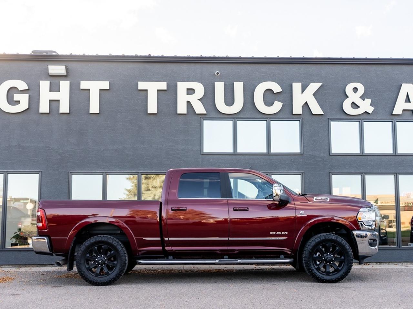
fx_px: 518
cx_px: 213
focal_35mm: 43
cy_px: 167
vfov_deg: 33.3
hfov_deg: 43.5
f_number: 4
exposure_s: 1/250
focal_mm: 35
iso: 100
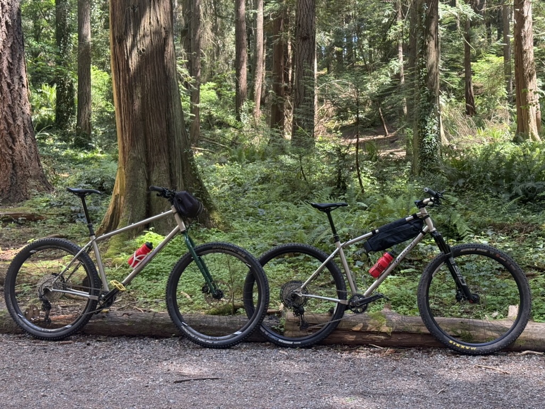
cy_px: 204
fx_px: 756
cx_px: 272
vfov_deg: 30.3
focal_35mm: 48
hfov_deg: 39.7
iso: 125
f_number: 1.78
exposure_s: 1/149
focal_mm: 6.76
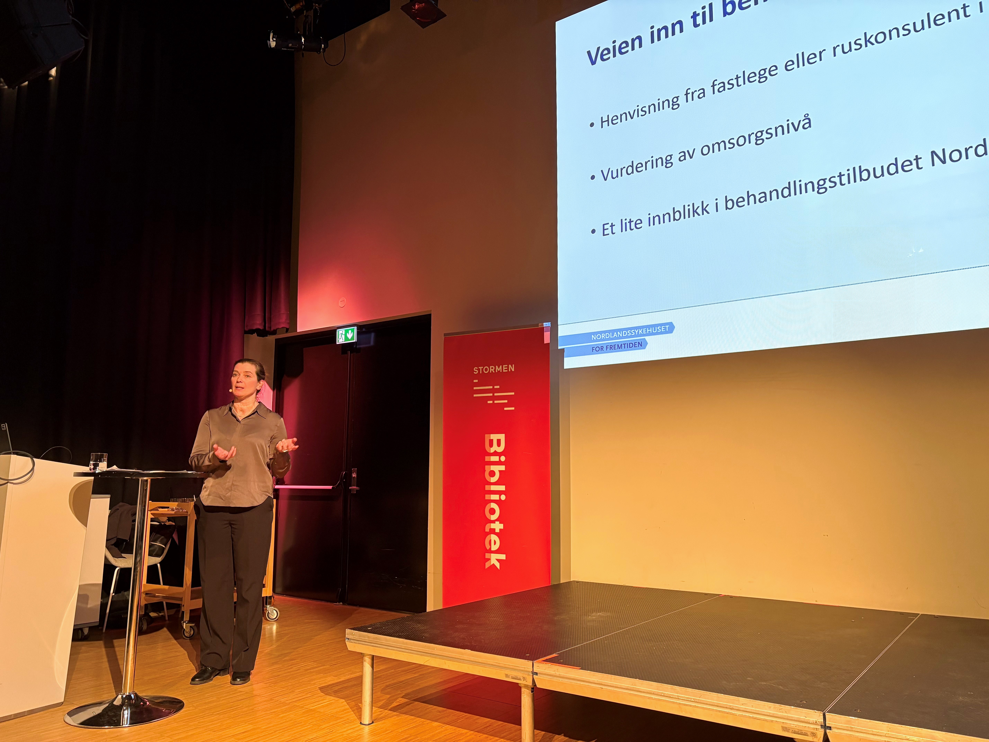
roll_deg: +0.1
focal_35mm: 26
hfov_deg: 67.3
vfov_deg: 53.1
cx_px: 494
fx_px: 743
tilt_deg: +8.3
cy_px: 371
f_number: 1.6
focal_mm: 5.96
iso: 160
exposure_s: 1/50
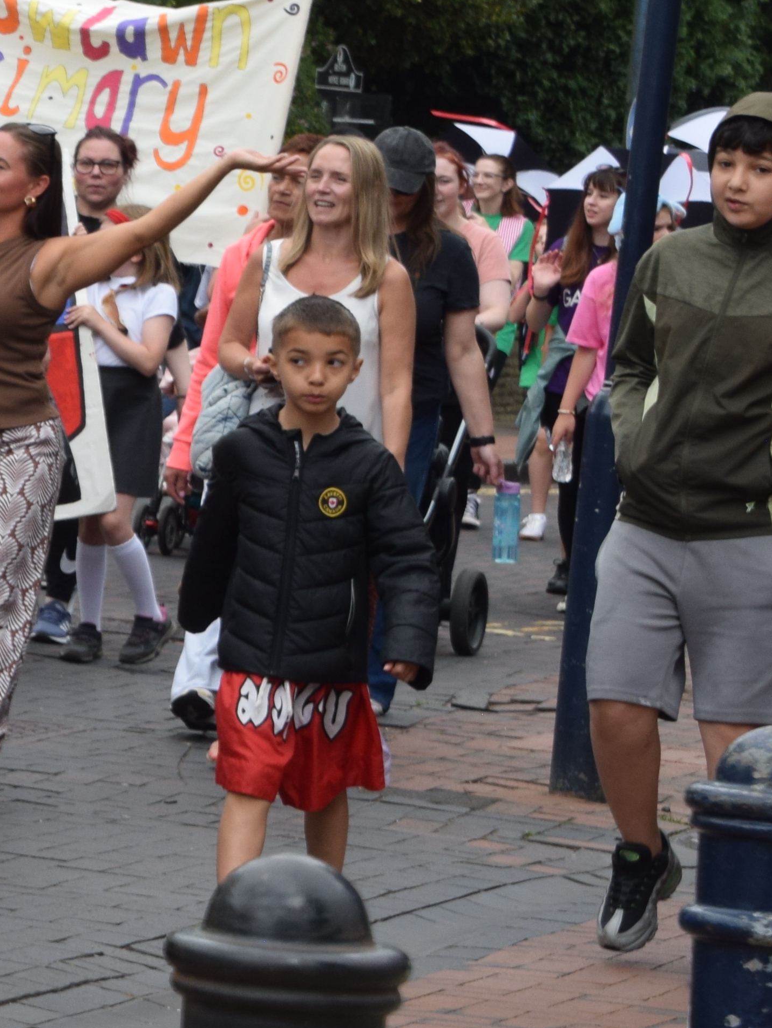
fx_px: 6749
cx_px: -688
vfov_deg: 8.7
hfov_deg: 6.4
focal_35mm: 227
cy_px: 232
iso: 280
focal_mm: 50
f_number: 8
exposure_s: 1/250
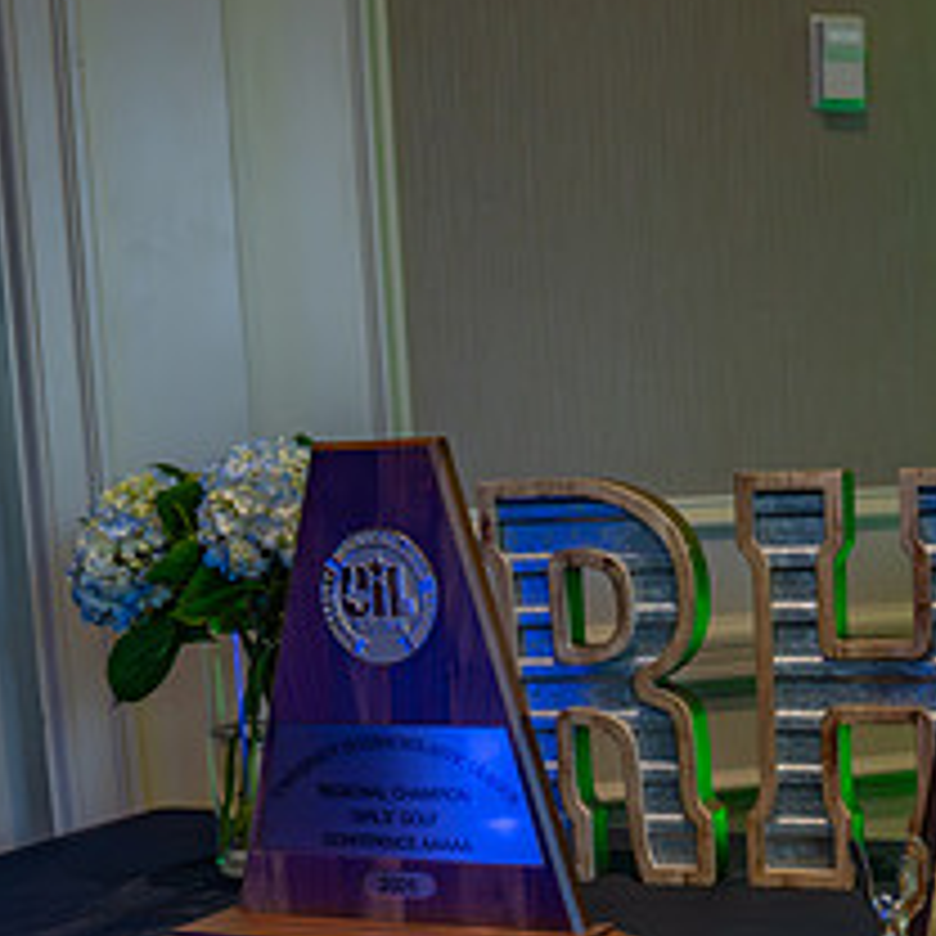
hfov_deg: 25.6
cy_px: 755
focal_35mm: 65
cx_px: 858
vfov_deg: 26.0
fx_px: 1988
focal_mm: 24
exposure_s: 1/500
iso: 3200
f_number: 2.8
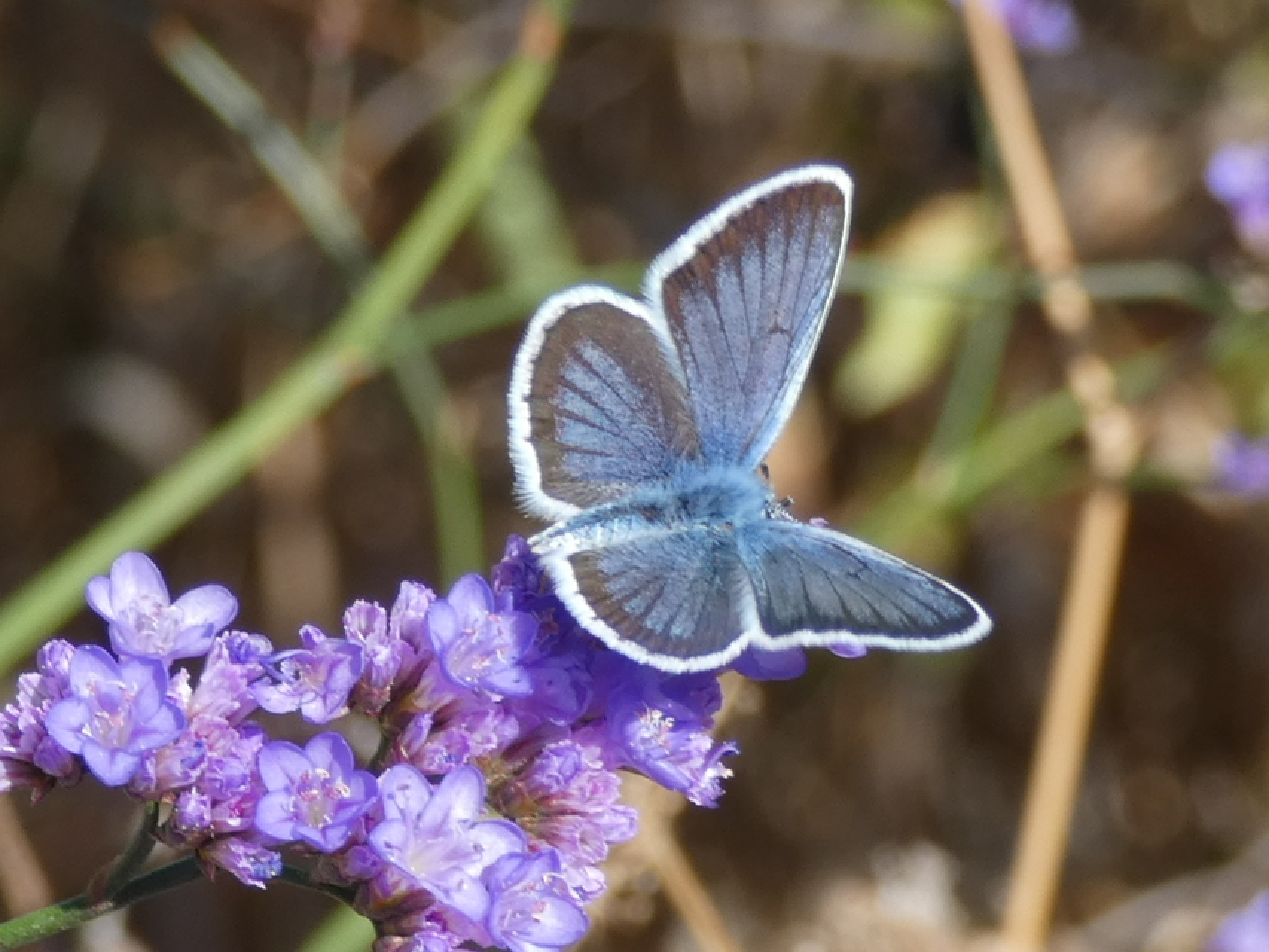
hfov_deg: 19.6
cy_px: 476
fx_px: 3666
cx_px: 634
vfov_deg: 14.8
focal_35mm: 100
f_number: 4.8
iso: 80
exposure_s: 1/125
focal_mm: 17.9
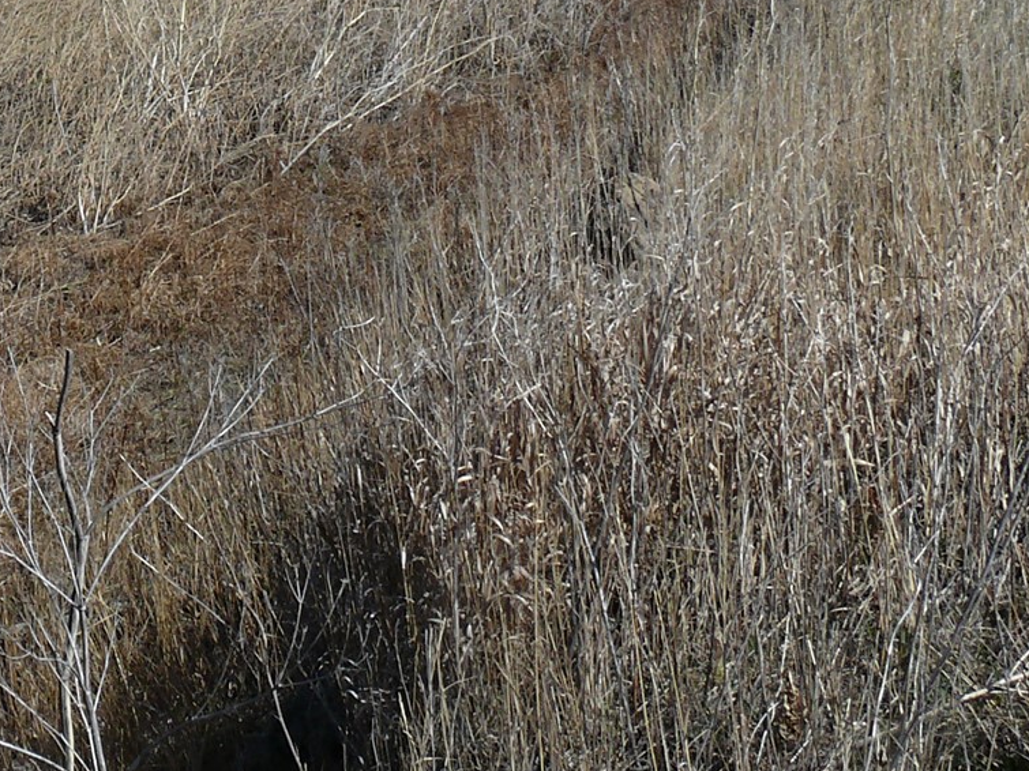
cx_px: 18
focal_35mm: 95
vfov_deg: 15.1
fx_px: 2824
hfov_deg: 20.1
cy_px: -119
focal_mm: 7.4
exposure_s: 1/400
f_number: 8
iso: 100
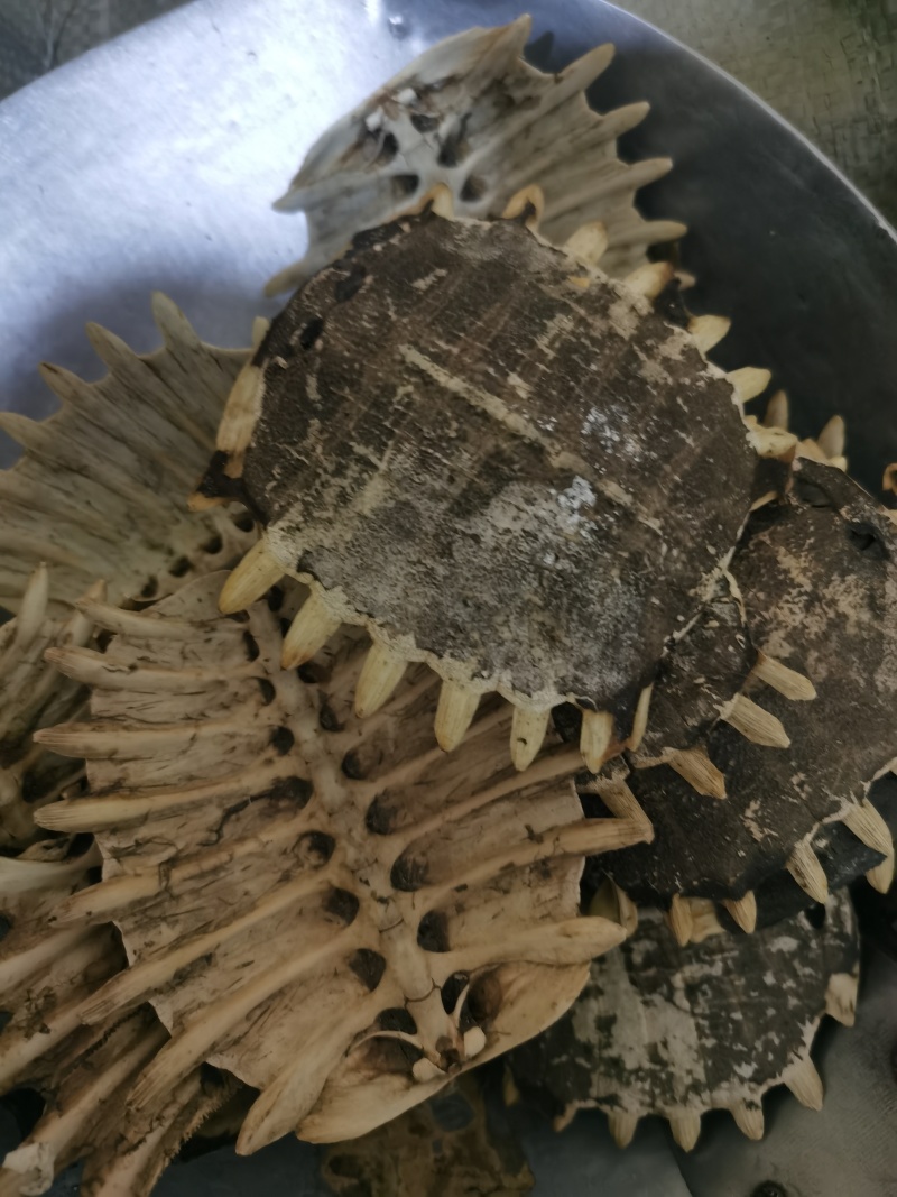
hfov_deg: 51.3
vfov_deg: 65.3
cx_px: 448
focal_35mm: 27
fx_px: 933
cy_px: 598
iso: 400
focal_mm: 5.58
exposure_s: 1/30
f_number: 1.8
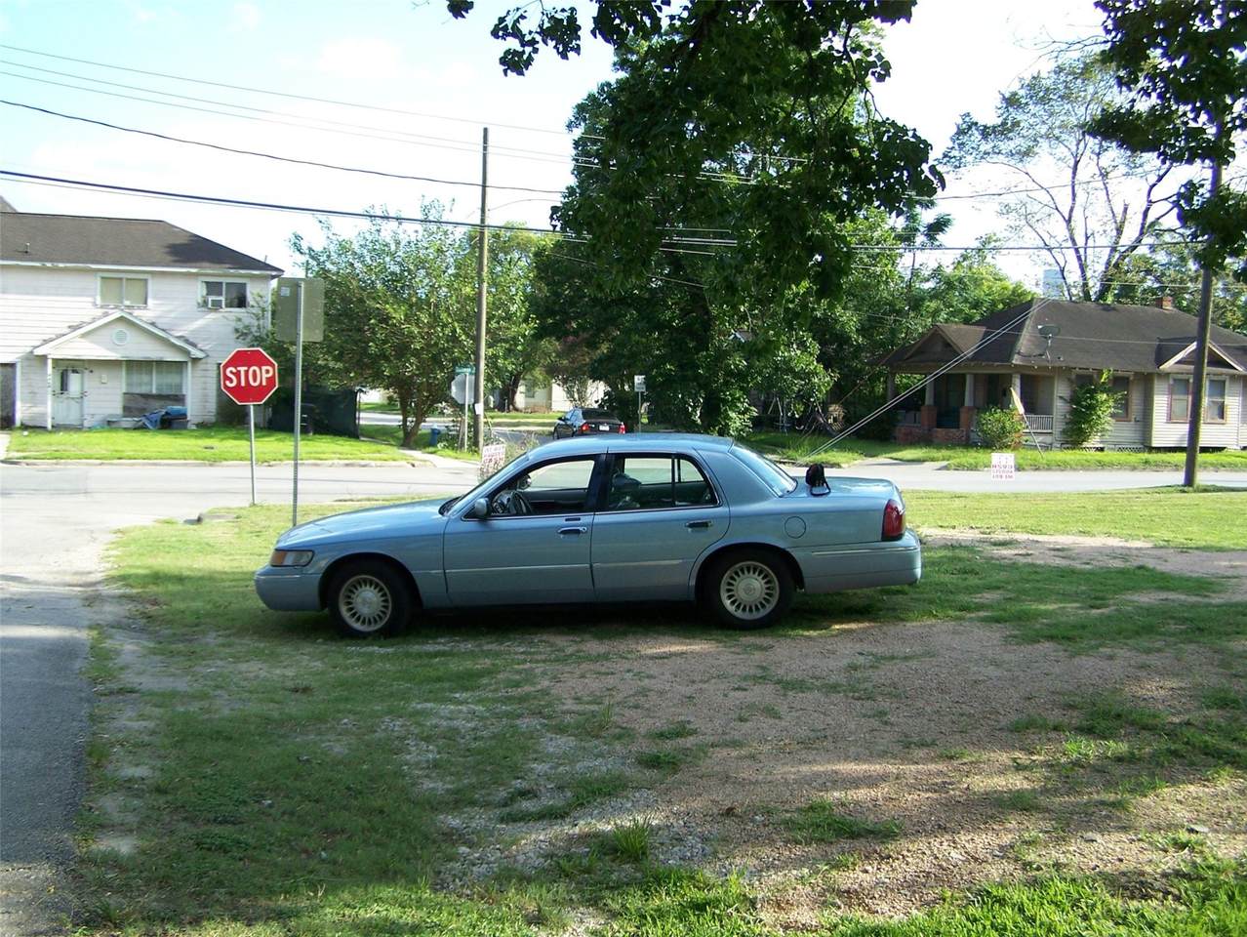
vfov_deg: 37.8
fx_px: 1370
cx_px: 624
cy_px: 468
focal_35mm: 38
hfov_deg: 49.0
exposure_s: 1/320
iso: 80
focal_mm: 6.3
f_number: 2.8
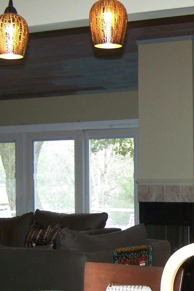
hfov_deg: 15.5
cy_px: 207
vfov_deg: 23.5
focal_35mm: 86
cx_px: 212
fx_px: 695
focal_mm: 6.3
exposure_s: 1/60
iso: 160
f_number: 2.8
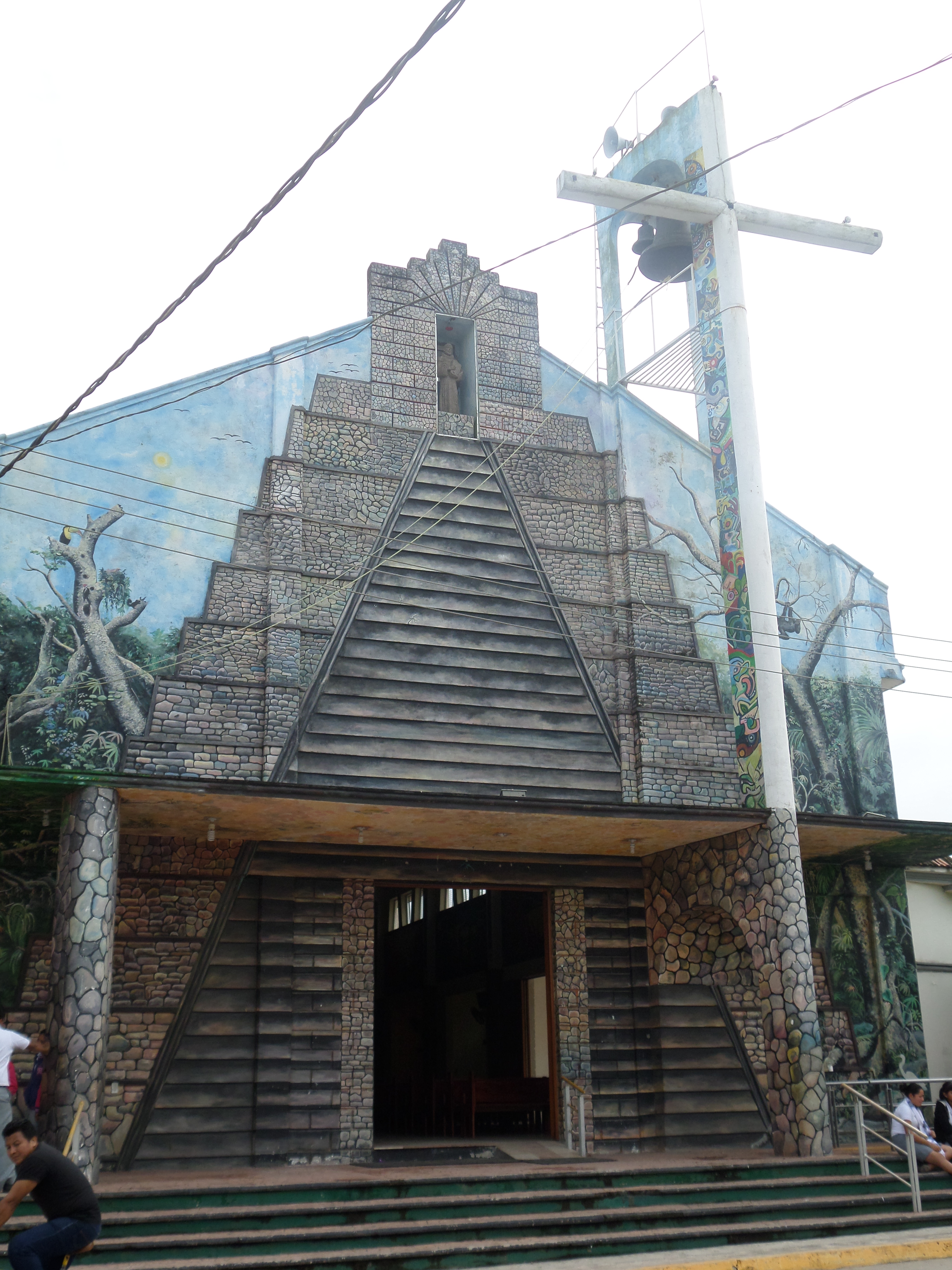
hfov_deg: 38.7
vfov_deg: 50.1
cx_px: 476
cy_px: 635
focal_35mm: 37
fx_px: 1357
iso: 80
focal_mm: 6.7
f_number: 3.7
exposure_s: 1/750
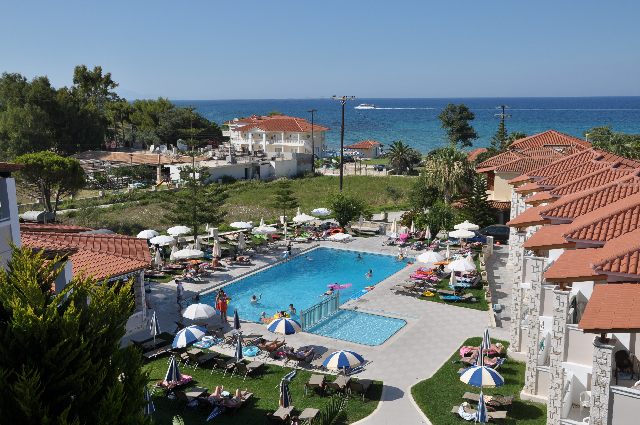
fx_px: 639
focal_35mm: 36
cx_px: 320
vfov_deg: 36.8
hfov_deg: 53.2
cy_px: 212
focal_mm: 24
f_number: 11
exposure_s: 1/500
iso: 200
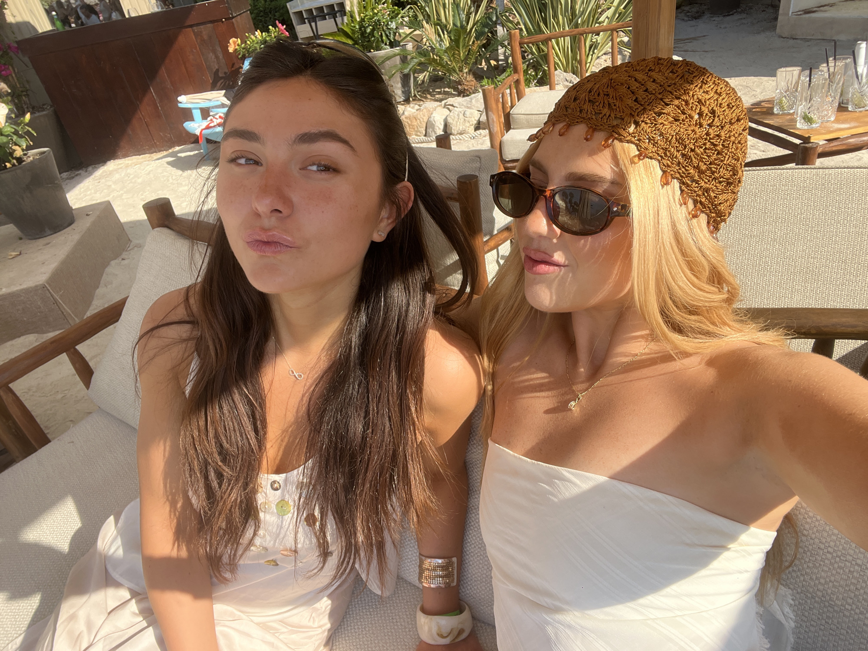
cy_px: 326
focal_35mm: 23
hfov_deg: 73.9
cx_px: 434
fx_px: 577
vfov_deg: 58.9
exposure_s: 1/474
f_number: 2.2
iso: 32
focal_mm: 2.71
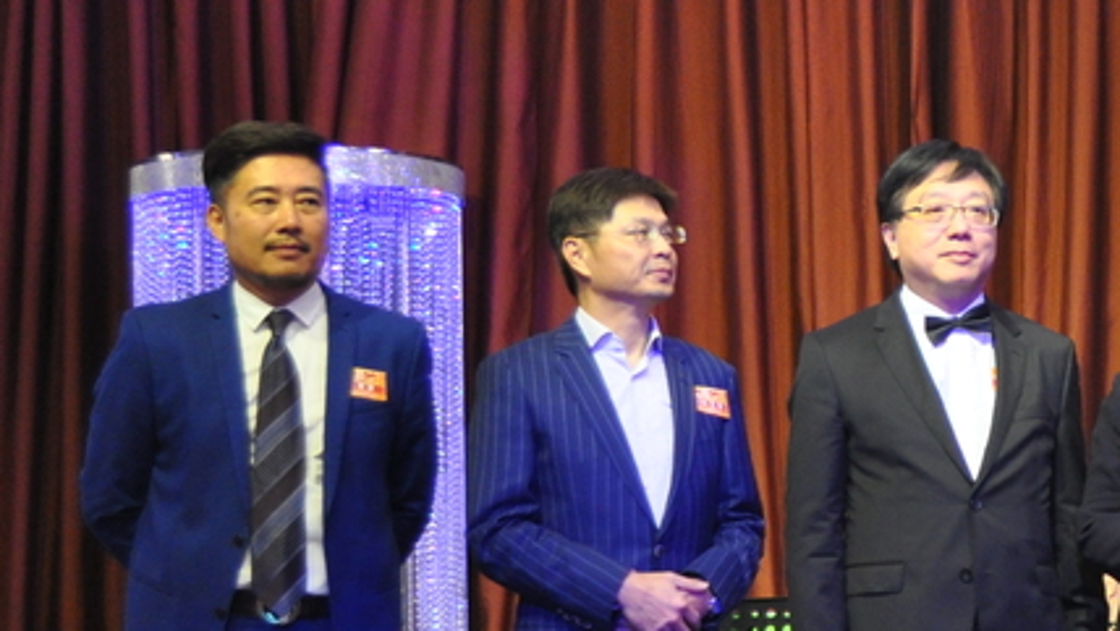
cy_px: 402
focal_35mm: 132
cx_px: 1557
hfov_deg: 15.3
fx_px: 3921
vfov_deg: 9.2
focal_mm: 30
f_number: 4.5
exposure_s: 1/40
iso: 800
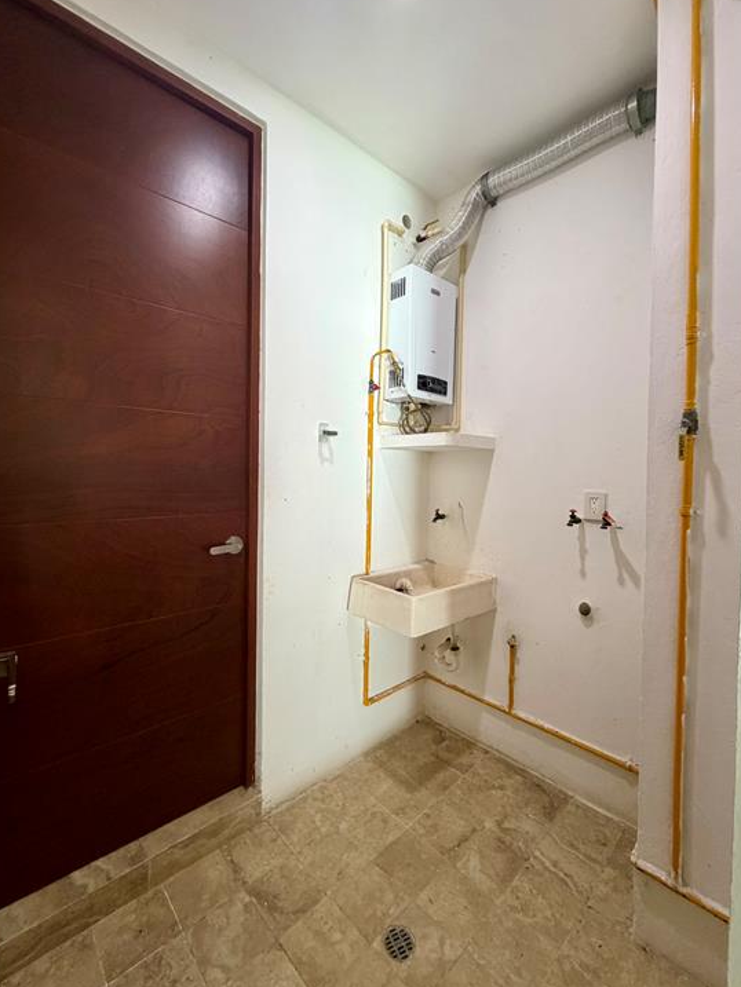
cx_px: 359
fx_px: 428
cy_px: 486
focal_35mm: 15
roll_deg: -0.7
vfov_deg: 98.2
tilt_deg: -1.0
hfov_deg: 81.7
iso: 250
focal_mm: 2.22
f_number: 2.2
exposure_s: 1/60
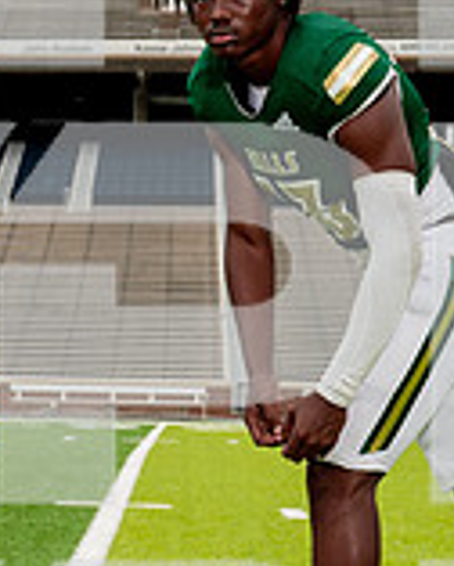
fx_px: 2062
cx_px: -72
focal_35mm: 123
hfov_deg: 12.3
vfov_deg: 15.6
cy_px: 315
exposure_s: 1/640
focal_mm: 35
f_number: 5
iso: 100
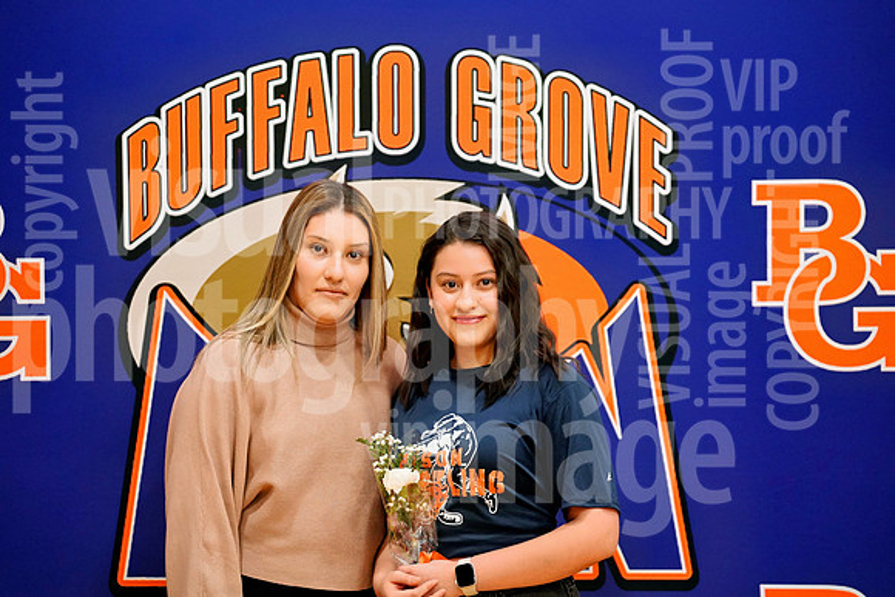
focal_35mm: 108
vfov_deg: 12.7
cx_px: 448
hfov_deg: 18.9
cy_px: 298
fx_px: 2693
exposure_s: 1/640
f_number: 2.8
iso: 8000
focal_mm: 108.3
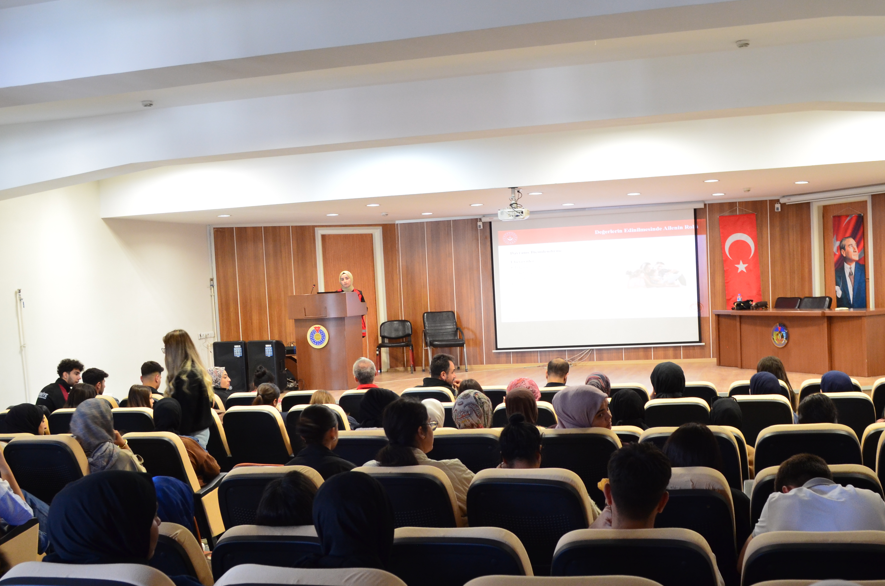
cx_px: 481
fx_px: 1129
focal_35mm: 46
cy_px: 357
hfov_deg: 42.8
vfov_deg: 29.0
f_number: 5.6
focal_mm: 22
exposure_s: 1/10
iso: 800
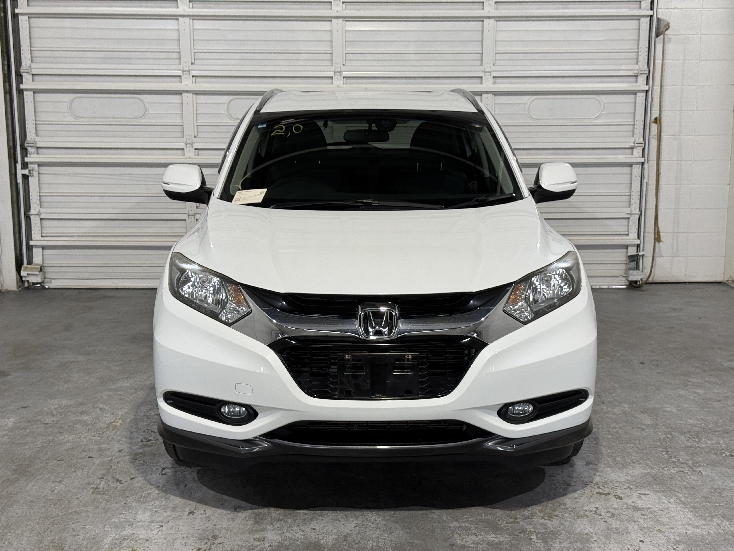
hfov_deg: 39.7
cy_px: 276
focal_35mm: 48
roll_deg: +0.1
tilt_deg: -9.7
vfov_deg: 30.3
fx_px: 1018
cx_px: 367
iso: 64
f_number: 1.78
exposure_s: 1/60
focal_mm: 6.76
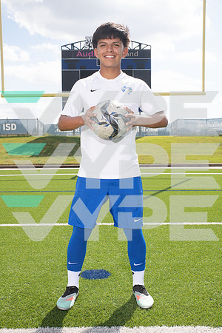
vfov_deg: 46.4
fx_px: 388
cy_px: 166
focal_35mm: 42
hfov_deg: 31.9
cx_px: 111
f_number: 7.1
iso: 125
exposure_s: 1/400
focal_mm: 42
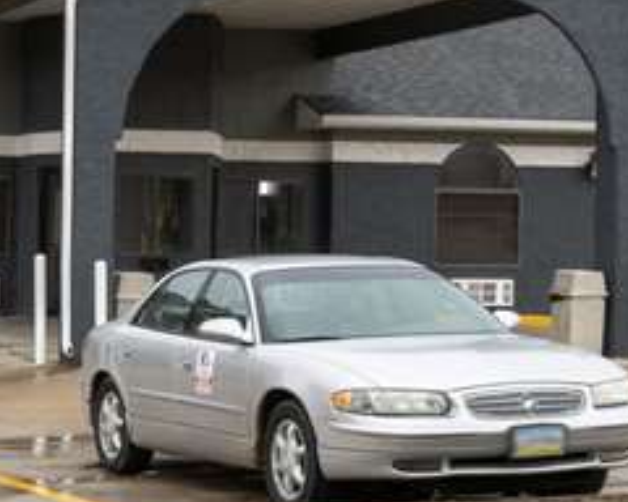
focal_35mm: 88
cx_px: 94
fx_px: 1636
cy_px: 165
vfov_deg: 17.4
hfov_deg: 21.4
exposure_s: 1/3
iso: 100
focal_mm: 15
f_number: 11
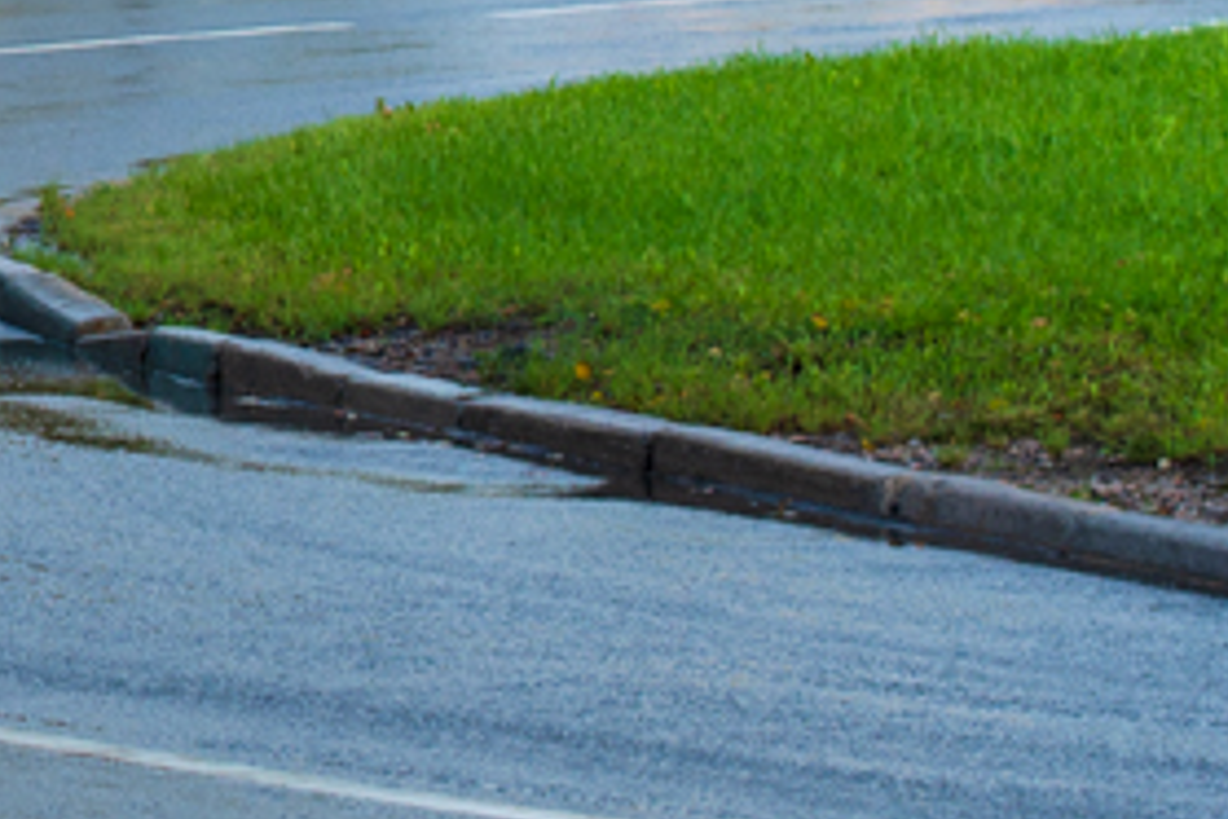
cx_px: -977
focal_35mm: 269
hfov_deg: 7.4
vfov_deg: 5.0
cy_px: -757
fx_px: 9175
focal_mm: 50
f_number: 5.6
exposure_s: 1/800
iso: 200
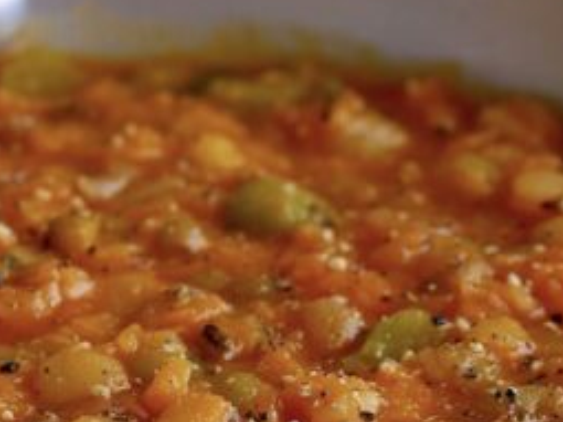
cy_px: 414
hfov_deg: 6.1
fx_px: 5267
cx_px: 155
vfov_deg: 4.6
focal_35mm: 324
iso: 200
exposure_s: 1/25
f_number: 4
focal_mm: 43
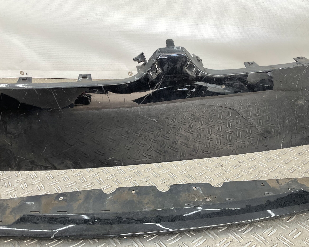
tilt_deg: -27.6
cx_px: 150
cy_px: 126
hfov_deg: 57.2
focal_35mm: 31
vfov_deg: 47.1
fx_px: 283
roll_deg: +0.7
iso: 25
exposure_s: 1/100
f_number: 1.8
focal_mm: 3
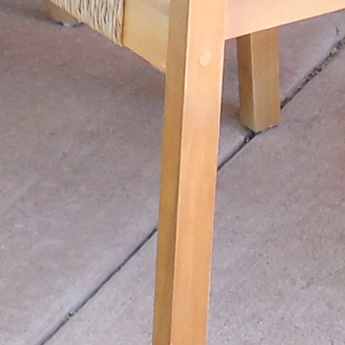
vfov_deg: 7.4
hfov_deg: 7.9
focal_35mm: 220
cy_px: -520
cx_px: 283
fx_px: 2481
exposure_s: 1/60
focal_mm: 4.5
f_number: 3.3
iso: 125
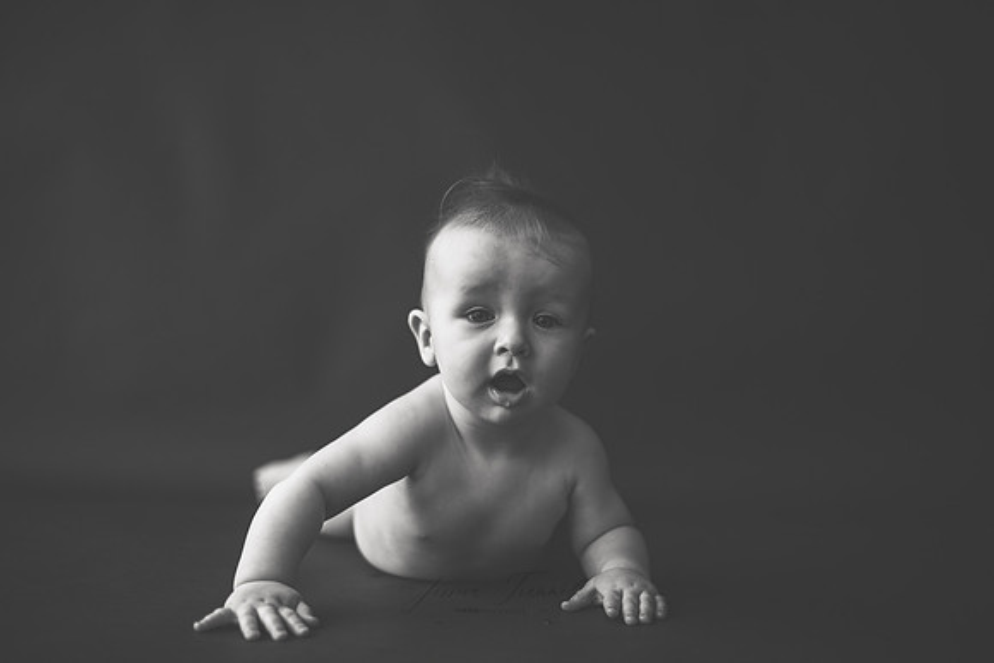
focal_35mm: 50
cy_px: 332
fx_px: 1381
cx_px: 497
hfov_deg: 39.6
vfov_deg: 27.0
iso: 500
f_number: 2
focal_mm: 50
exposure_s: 1/500
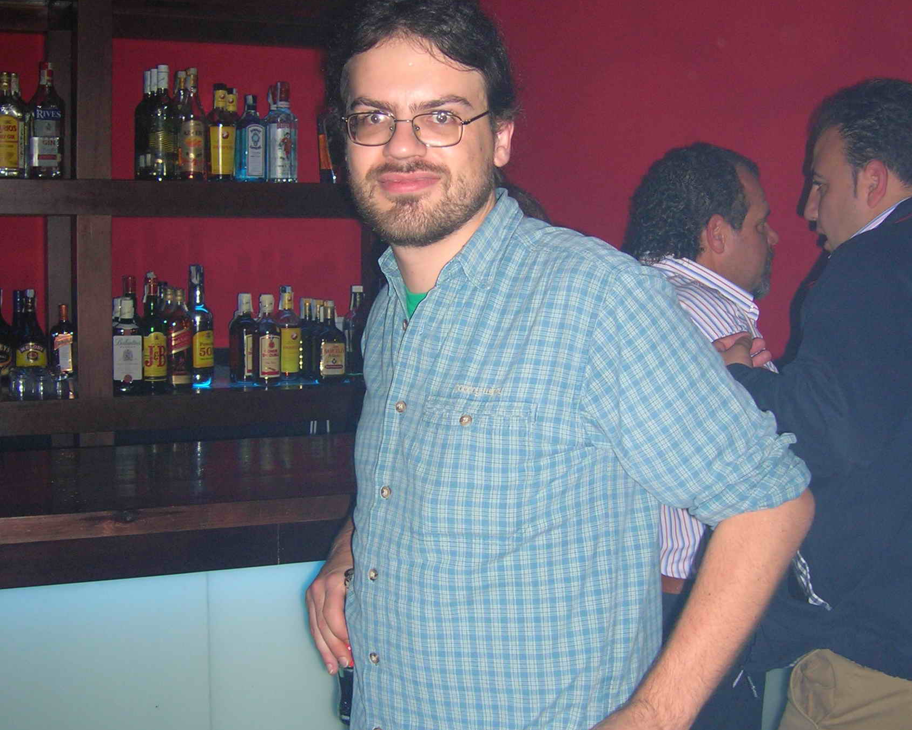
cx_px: 454
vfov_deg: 33.4
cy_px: 348
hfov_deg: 41.2
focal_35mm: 45
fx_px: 1215
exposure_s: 1/60.1
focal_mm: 5.7
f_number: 2.9
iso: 85
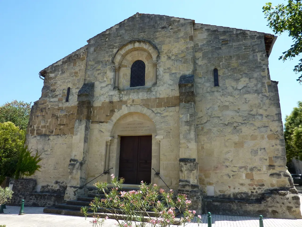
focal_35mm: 25
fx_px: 218
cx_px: 151
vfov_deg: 54.9
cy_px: 114
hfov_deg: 69.4
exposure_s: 1/320
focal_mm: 4.1
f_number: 4
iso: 80
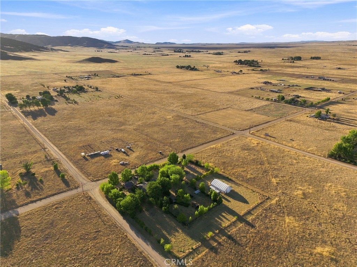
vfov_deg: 56.8
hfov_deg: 71.6
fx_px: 247
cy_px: 134
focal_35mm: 24
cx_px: 178
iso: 170
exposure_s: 1/4000
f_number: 2.8
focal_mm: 12.3
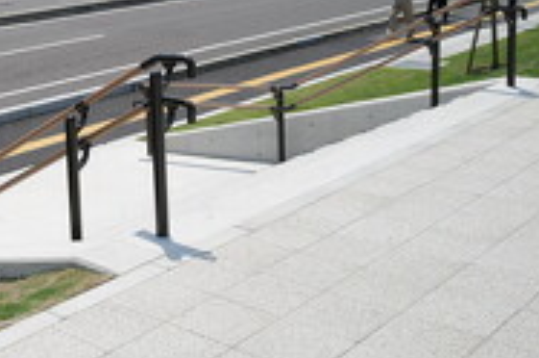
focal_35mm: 60
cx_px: 43
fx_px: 897
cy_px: 51
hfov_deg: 31.7
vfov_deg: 22.1
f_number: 6.3
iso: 400
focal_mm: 28
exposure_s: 1/2000
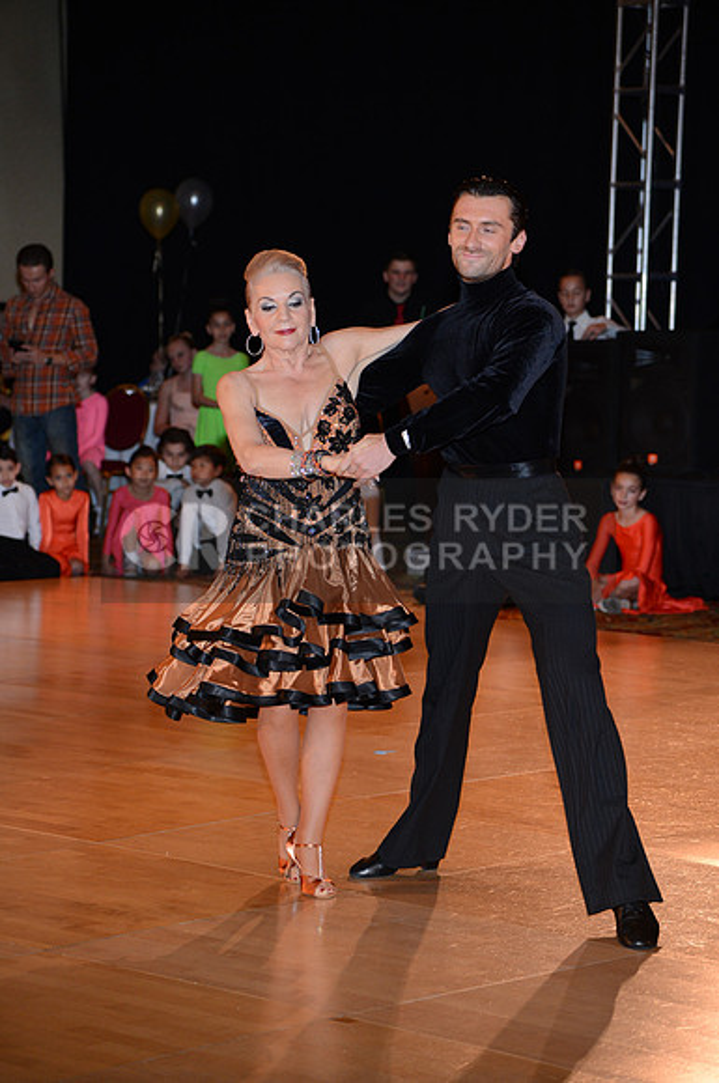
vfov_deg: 19.5
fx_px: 3155
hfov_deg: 13.0
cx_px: 360
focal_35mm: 105
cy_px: 542
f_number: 4.5
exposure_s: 1/200
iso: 2000
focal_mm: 105
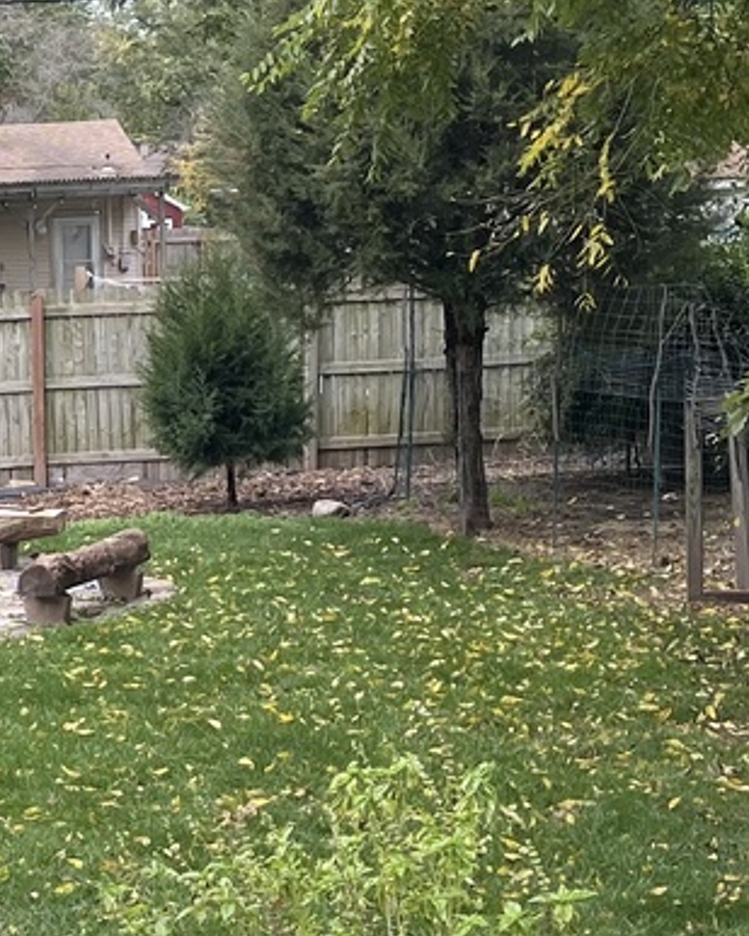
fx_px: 2521
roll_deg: +0.6
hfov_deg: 16.5
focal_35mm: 91
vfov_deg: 21.0
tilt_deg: -9.0
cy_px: 572
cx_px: -36
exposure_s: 1/602
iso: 32
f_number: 1.6
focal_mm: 5.1
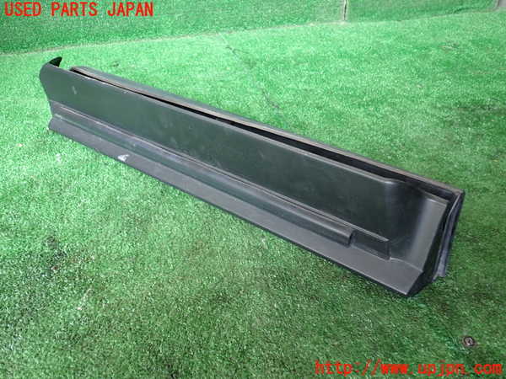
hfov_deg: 60.0
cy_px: 190
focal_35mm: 30
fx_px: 439
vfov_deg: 46.8
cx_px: 253
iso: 200
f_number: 2.3
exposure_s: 1/50
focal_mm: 5.4
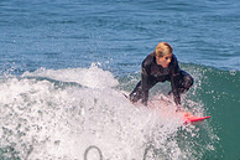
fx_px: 11970
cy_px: 154
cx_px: 137
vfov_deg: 0.8
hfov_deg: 1.1
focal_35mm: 1797
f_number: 5.6
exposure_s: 1/1250
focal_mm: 400
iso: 220
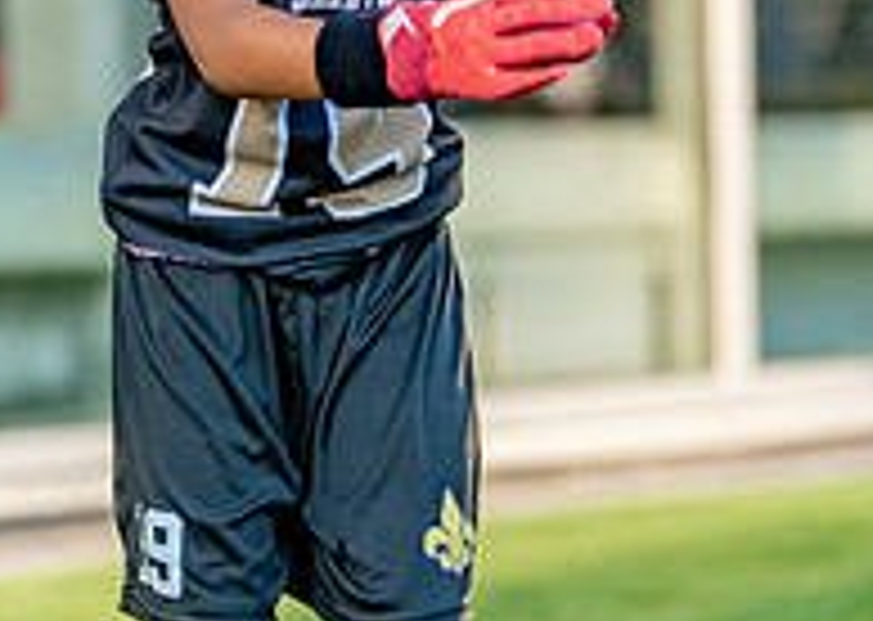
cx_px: 401
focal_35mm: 162
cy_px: 155
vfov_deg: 8.8
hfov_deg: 12.4
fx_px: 4011
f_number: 1.2
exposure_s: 1/1000
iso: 100
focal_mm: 50
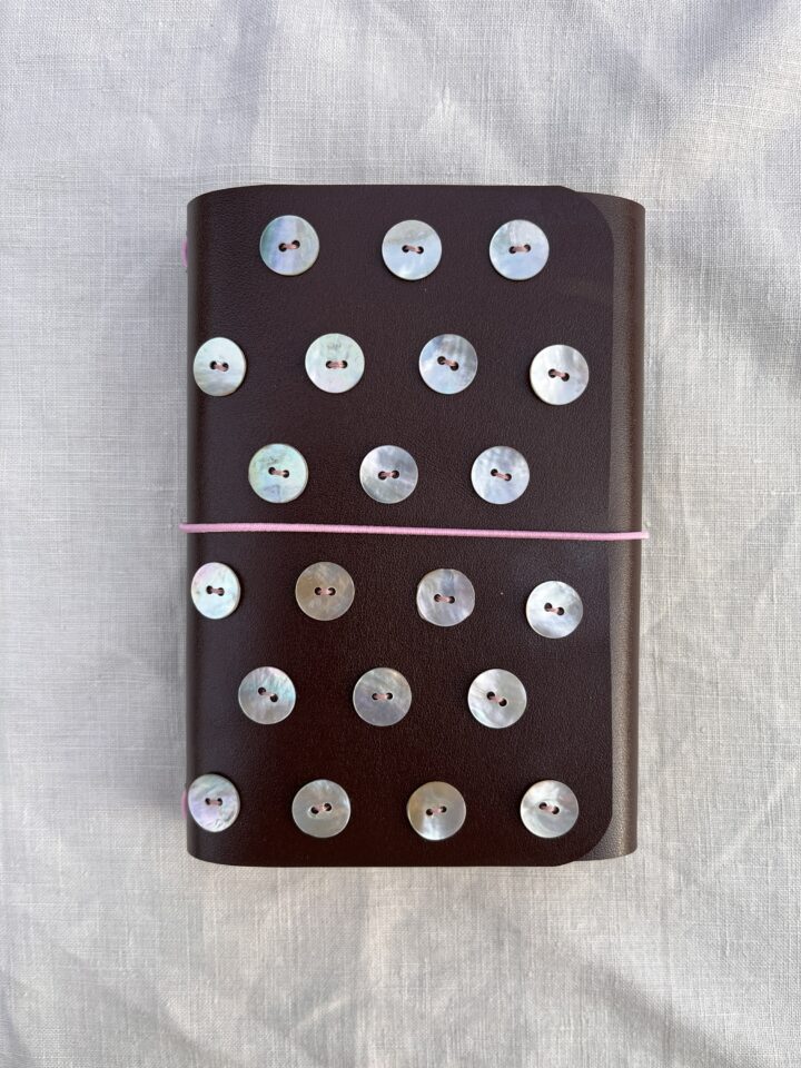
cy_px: 534
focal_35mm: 26
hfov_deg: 53.1
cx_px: 400
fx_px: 802
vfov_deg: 67.3
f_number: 1.6
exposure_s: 1/263
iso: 40
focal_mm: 5.1
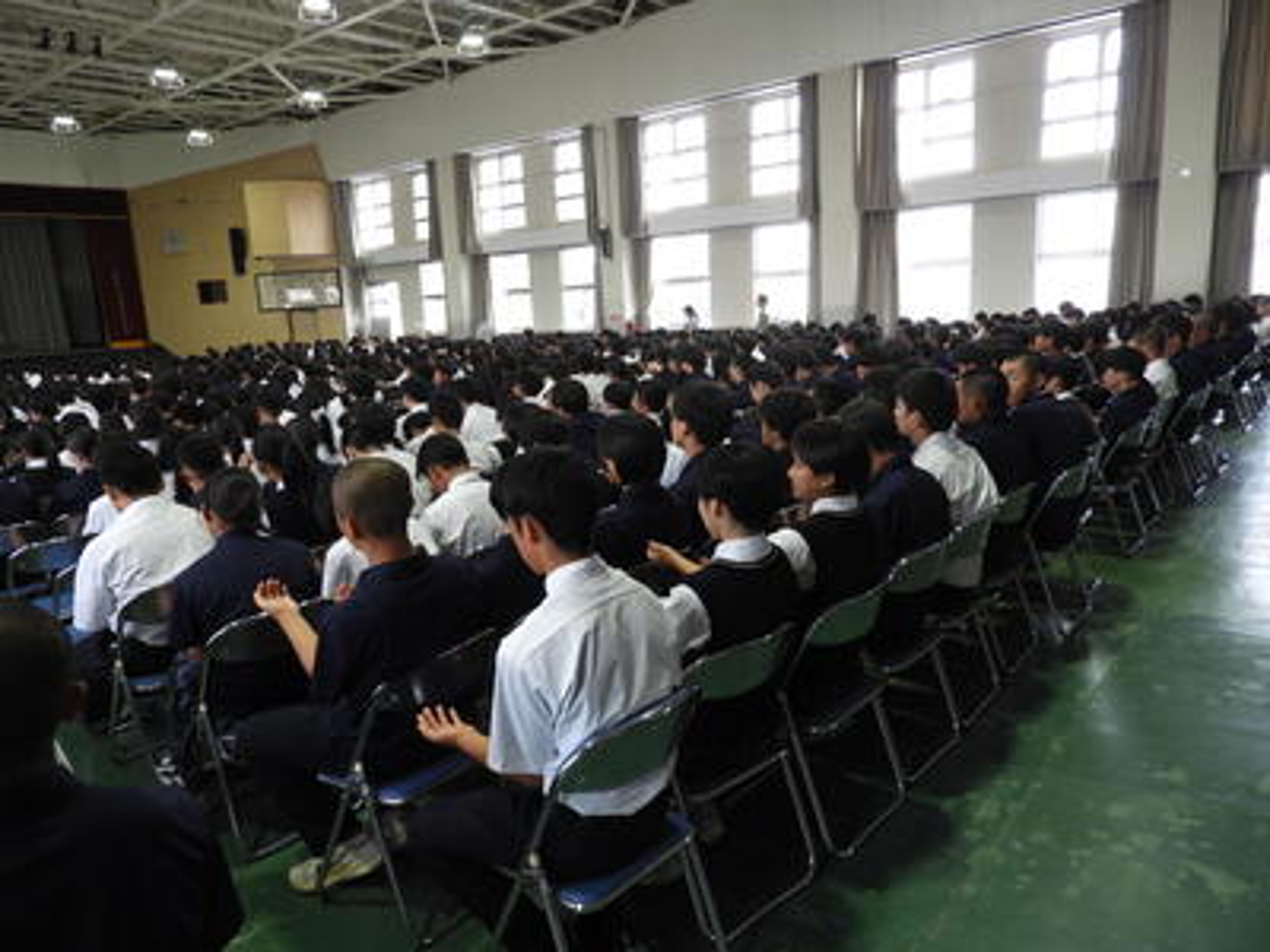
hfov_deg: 71.6
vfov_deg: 56.8
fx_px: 881
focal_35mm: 24
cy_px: 476
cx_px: 635
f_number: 3.3
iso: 100
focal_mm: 4.3
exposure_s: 1/40
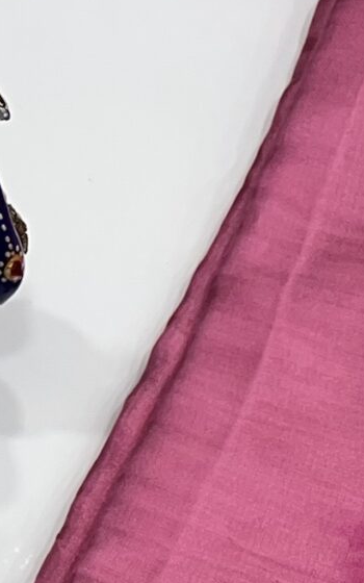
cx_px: 512
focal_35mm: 126
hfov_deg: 10.1
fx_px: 2000
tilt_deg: -67.5
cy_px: 1218
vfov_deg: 13.7
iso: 50
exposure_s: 1/100
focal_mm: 5.7
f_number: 1.5
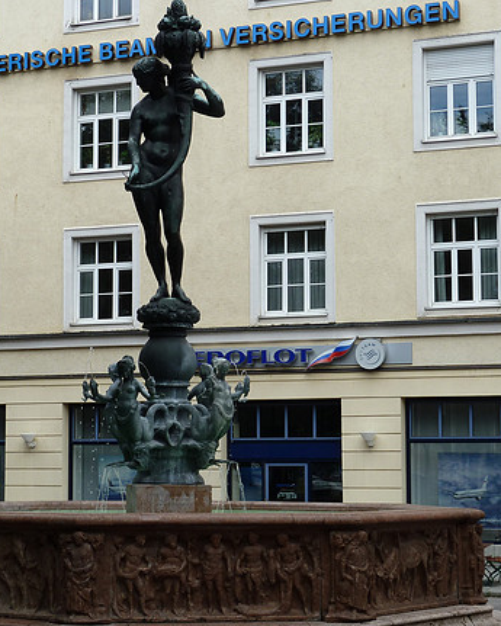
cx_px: 183
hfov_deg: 17.4
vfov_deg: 21.7
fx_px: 1630
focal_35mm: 88
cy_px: 314
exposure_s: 1/250
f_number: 4.1
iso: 80
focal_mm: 11
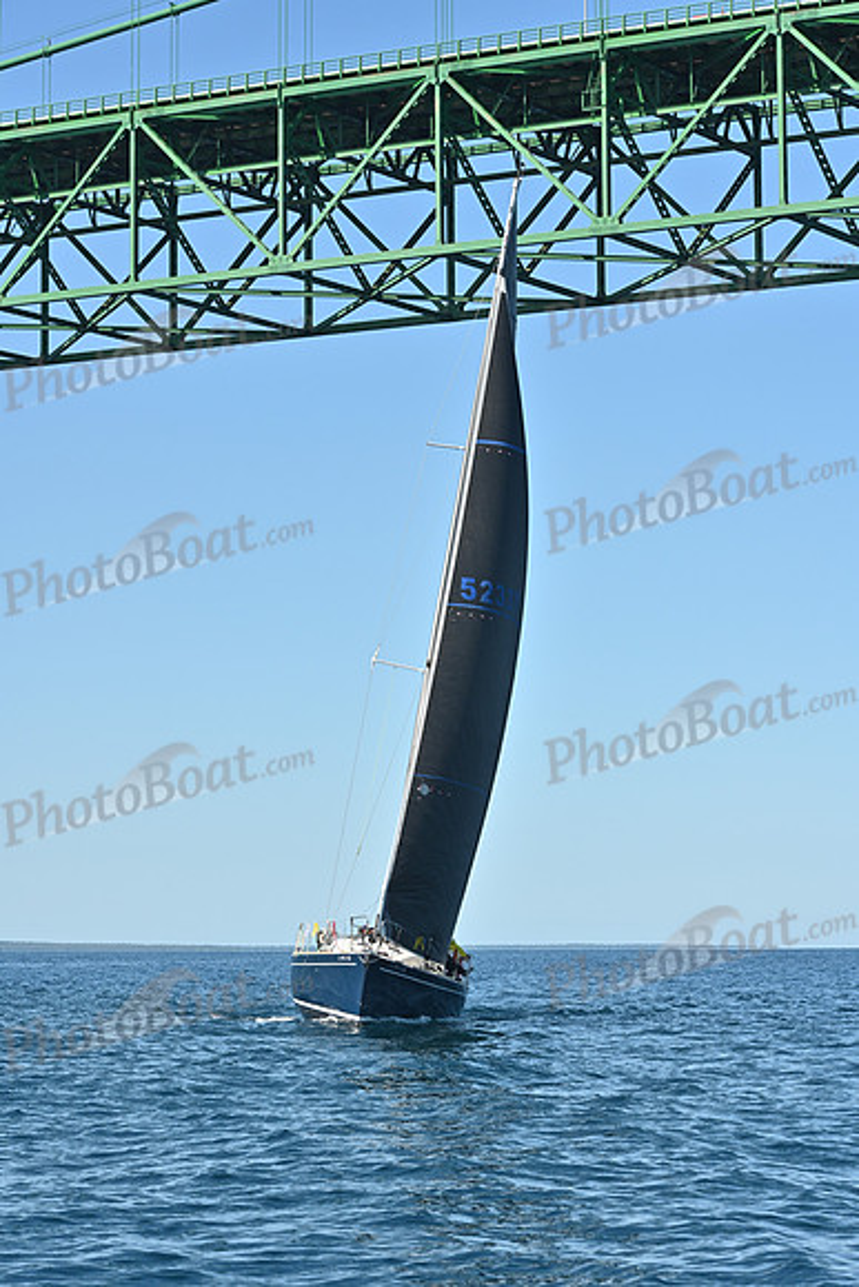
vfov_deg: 21.5
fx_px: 3398
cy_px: 644
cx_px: 430
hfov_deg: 14.4
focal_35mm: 95
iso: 320
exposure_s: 1/1000
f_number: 8
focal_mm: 95
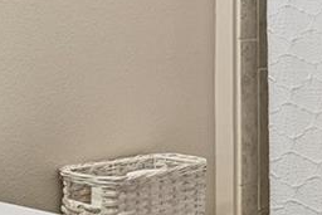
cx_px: 136
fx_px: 895
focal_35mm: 100
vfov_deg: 13.5
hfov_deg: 20.4
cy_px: -10
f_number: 8
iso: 400
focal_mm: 16
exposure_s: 1/13
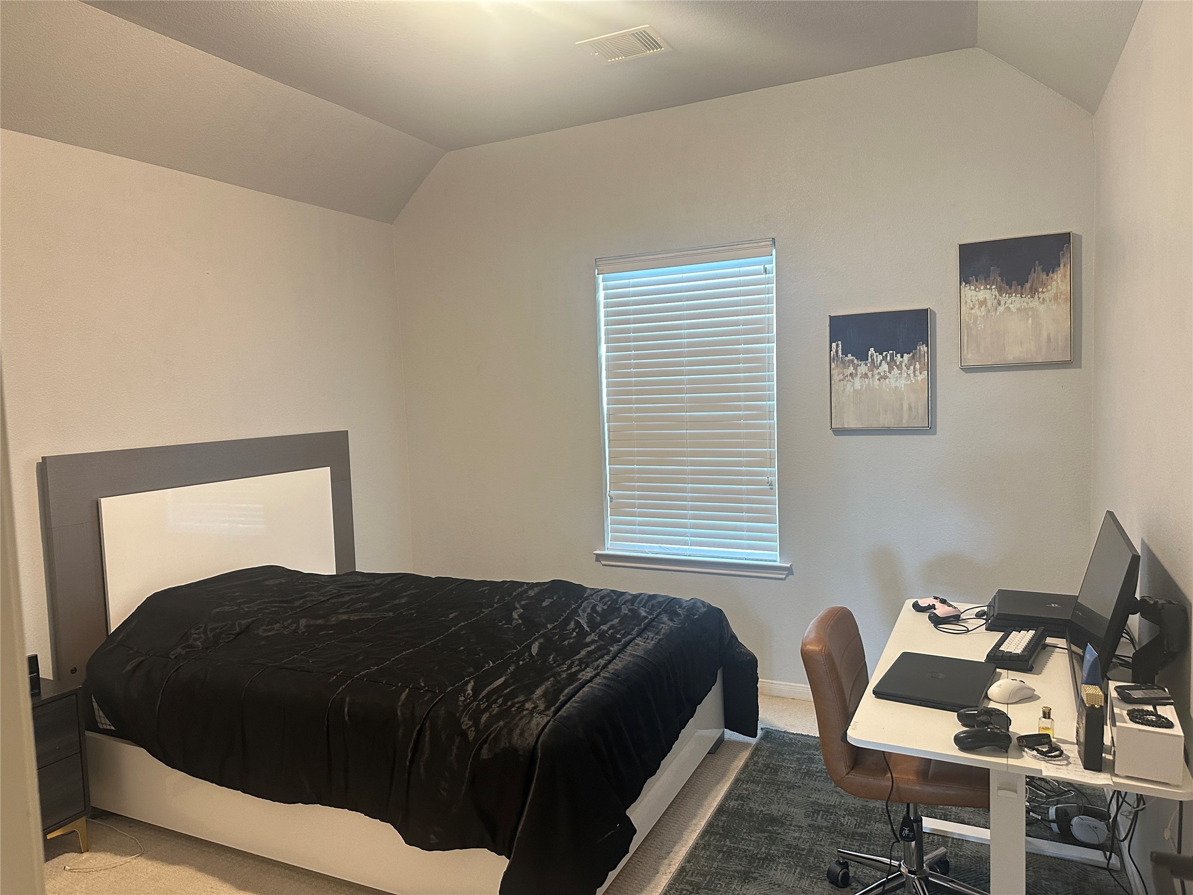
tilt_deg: -3.5
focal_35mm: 24
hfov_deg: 71.6
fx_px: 827
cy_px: 448
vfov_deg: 56.8
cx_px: 596
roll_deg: +2.3
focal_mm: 6.86
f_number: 1.78
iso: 200
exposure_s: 1/60
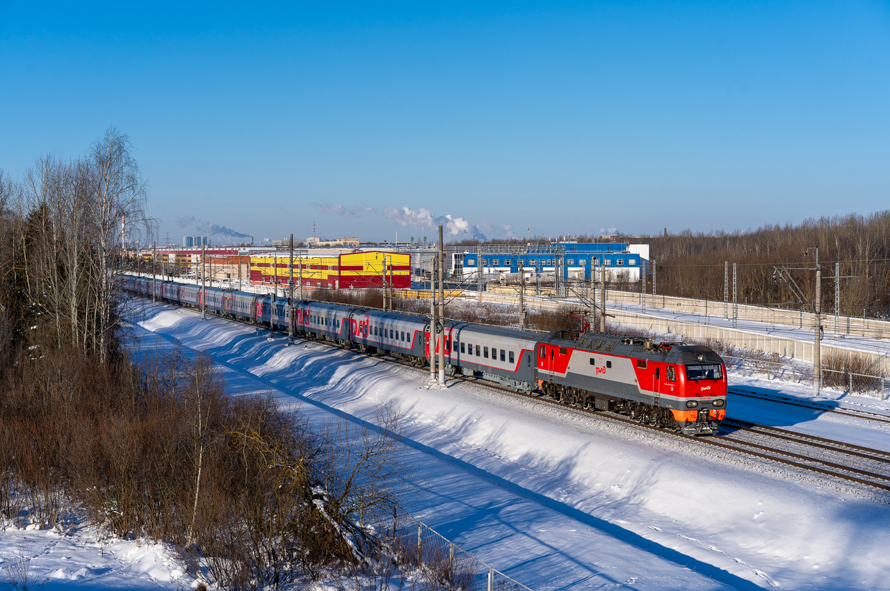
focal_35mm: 55
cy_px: 296
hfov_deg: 36.3
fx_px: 1358
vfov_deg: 24.6
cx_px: 445
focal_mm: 55
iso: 200
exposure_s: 1/800
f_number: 8
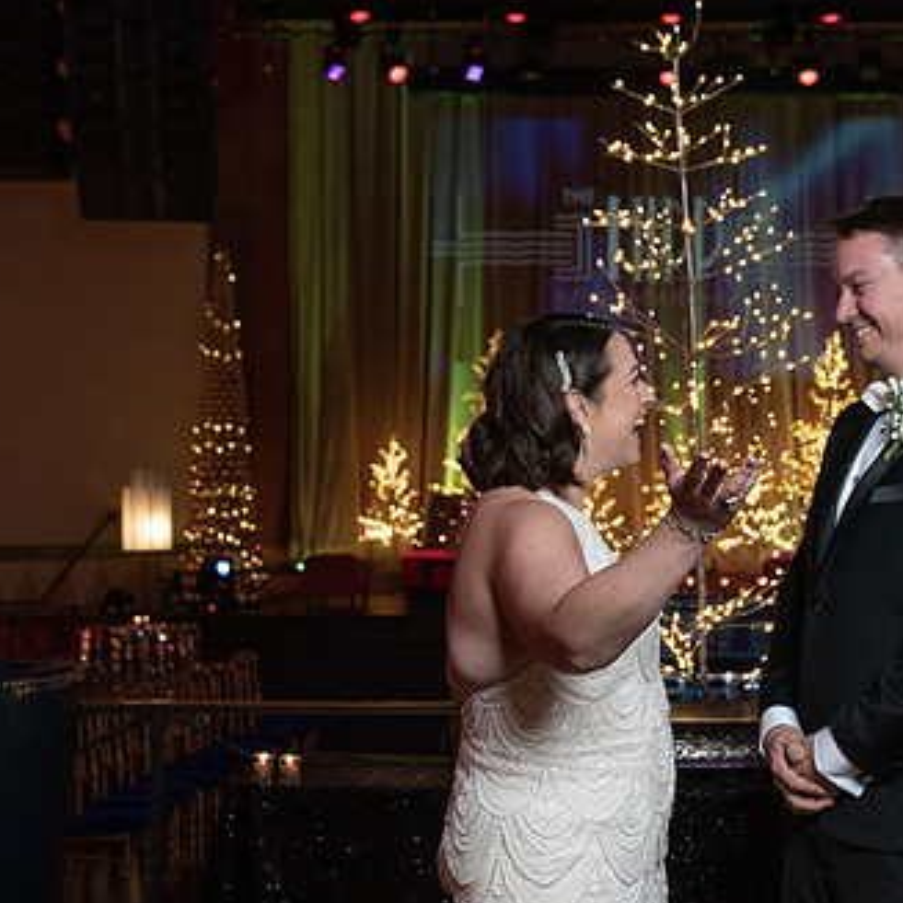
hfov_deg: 26.2
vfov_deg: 26.5
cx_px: 662
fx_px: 1918
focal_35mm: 65
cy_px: 518
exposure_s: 1/200
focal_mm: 38
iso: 2000
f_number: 4
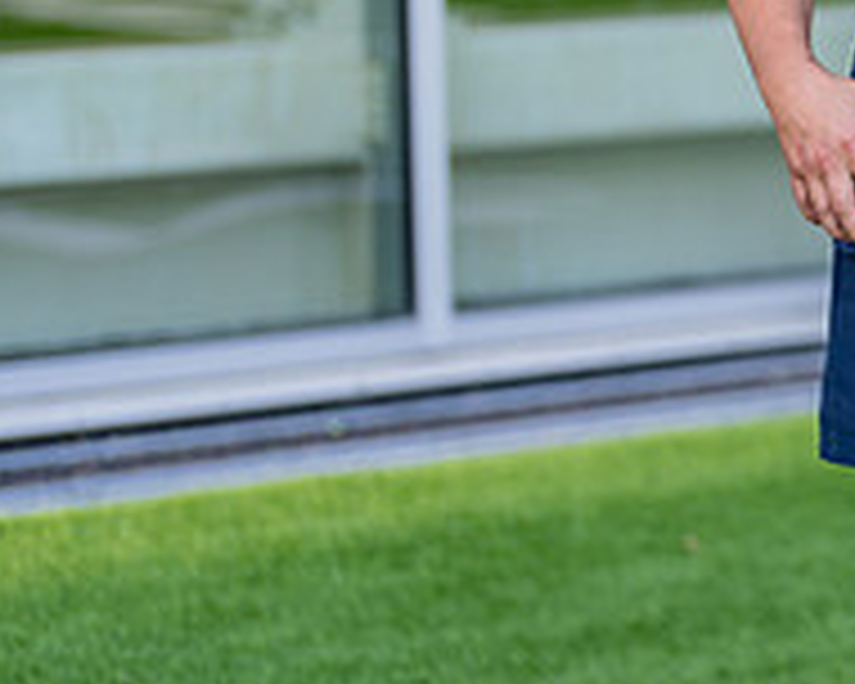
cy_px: 168
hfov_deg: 11.0
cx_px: 1302
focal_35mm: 169
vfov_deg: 9.1
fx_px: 4276
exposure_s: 1/640
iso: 100
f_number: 1.2
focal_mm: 50
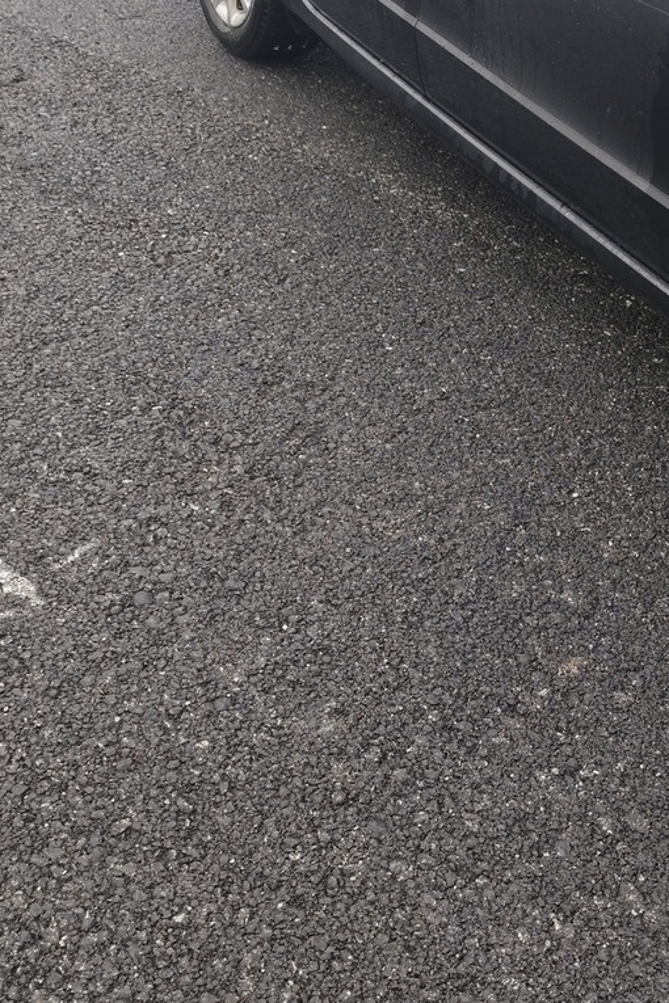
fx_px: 1394
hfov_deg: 26.0
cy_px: 228
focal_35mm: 50
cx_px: 626
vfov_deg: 38.4
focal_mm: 6.19
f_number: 1.65
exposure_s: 1/100
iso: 160
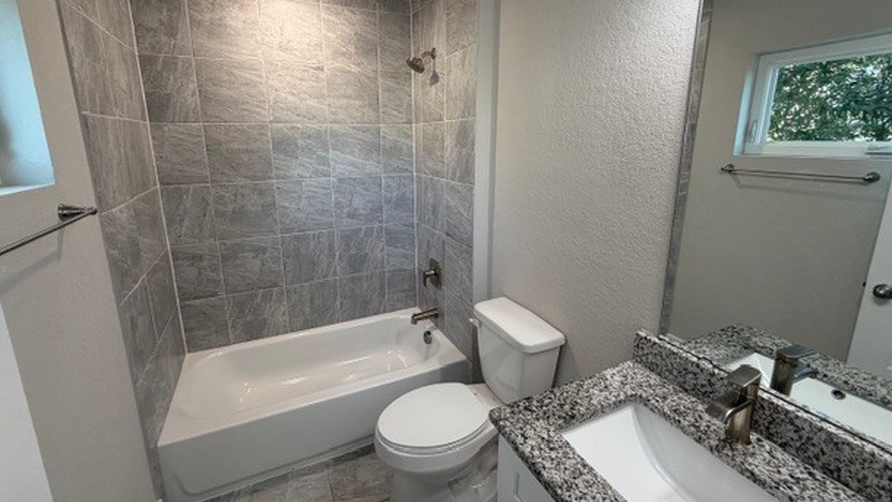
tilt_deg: -11.7
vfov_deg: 66.8
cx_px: 433
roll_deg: +0.8
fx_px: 378
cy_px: 218
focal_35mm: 16
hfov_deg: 99.3
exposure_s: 1/120
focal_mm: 2.22
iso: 200
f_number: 2.2
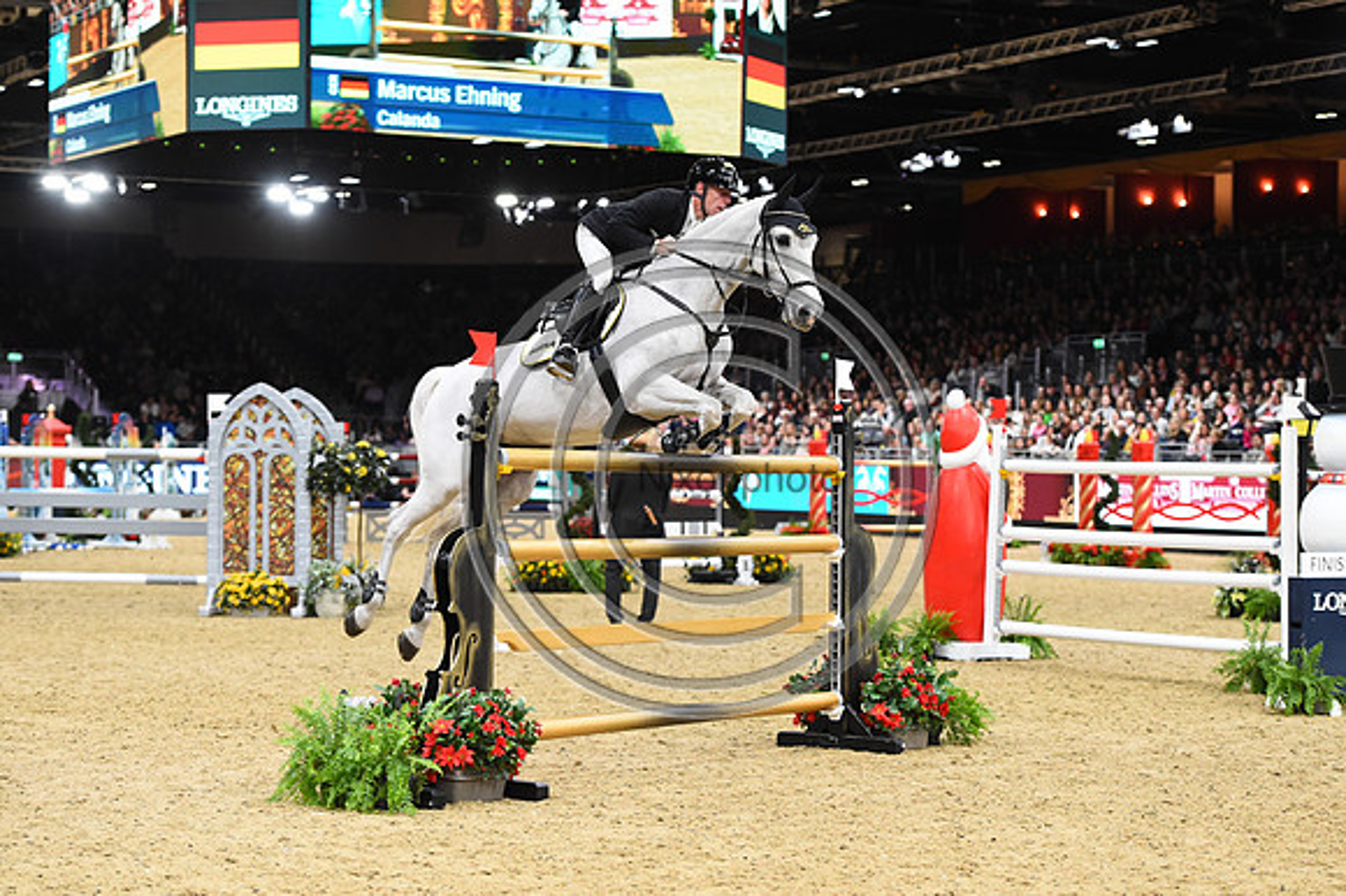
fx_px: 3363
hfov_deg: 22.6
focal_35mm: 90
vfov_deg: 15.2
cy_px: 448
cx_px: 673
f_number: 3.5
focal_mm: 90
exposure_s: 1/800
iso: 5000
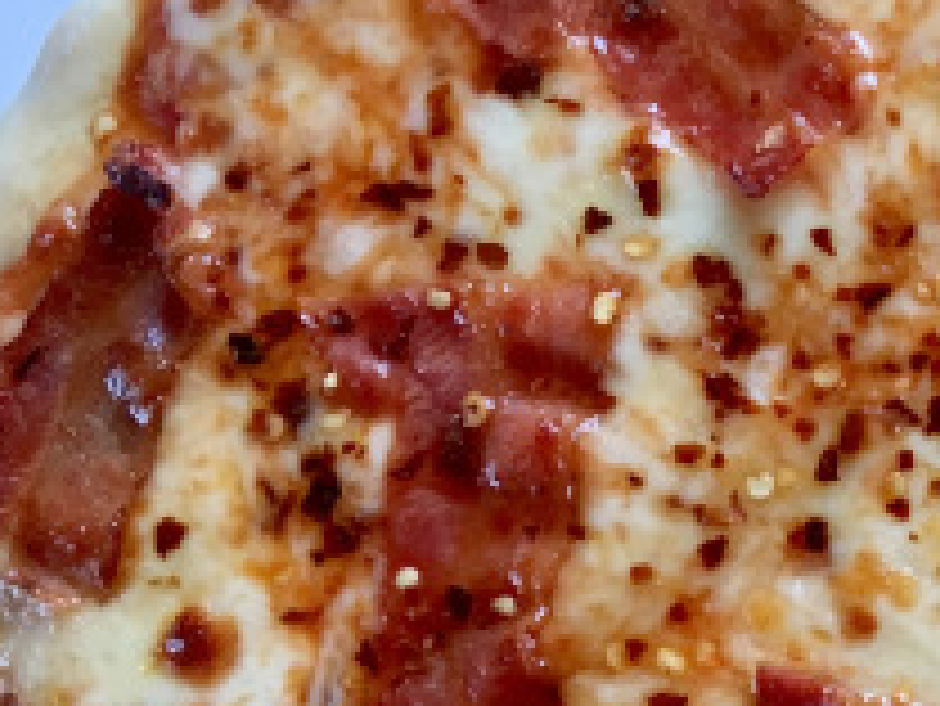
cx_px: 1340
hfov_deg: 20.1
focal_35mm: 86
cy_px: 740
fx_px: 2337
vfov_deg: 16.7
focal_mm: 4.15
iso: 125
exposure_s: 1/33
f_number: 2.2
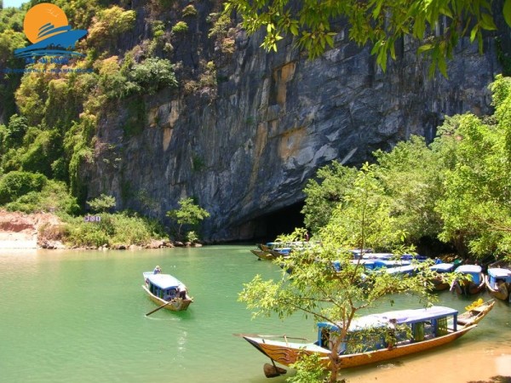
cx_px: 256
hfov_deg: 54.0
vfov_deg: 41.8
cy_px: 192
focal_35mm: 34
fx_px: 502
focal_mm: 5.7
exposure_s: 1/94.1
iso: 50
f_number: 4.9
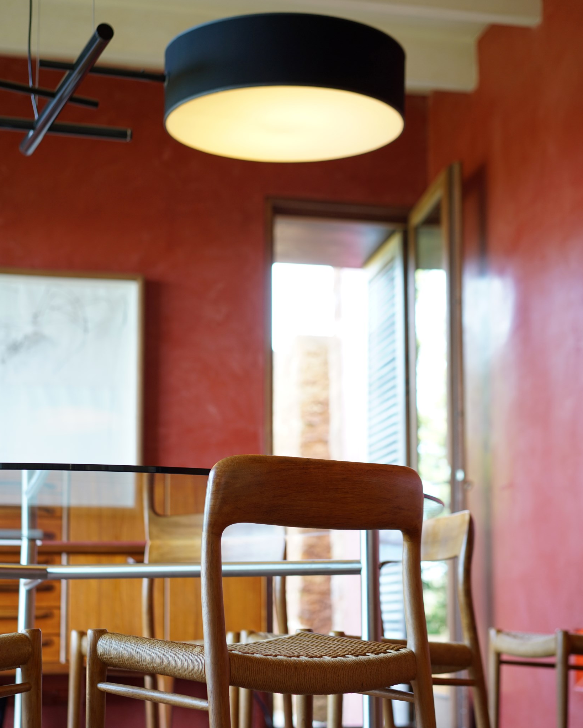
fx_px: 1358
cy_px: 443
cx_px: 289
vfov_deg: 29.9
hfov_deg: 24.2
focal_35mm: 63
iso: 320
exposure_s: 1/60
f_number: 2.8
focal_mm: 55
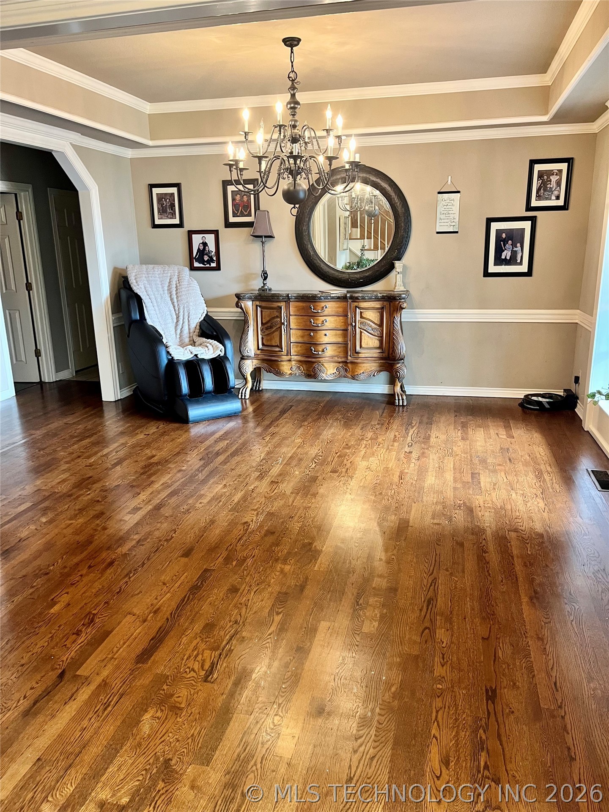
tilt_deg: -14.5
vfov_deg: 67.3
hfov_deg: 53.1
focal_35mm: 26
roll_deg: +1.2
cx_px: 304
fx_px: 610
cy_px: 406
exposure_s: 1/60
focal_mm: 5.1
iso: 200
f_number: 1.6
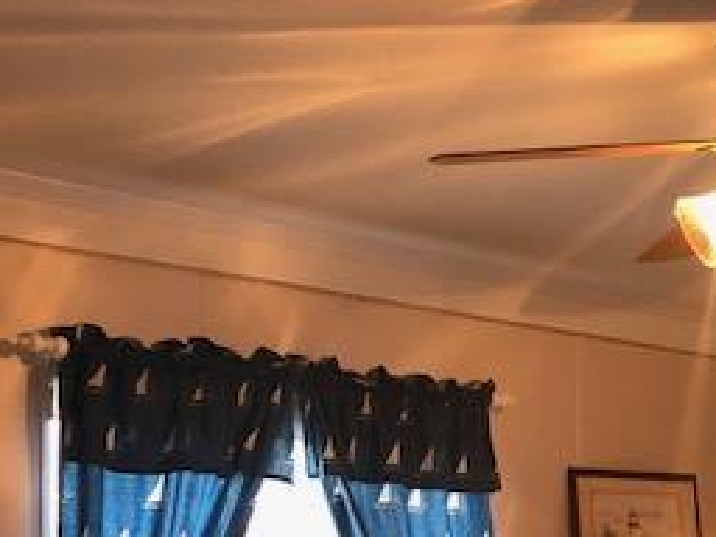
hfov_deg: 26.7
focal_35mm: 70
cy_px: 629
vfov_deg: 19.8
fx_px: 1448
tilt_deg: -2.3
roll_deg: -0.5
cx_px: 666
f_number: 1.8
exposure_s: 1/24
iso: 40
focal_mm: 3.99
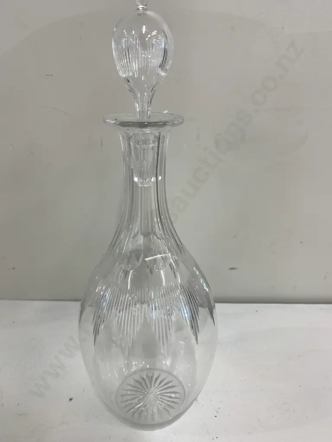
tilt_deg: -24.0
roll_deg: -0.2
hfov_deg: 53.1
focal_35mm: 26
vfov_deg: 67.3
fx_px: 332
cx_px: 166
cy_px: 221
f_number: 1.8
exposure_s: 1/100
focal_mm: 4.25
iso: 64
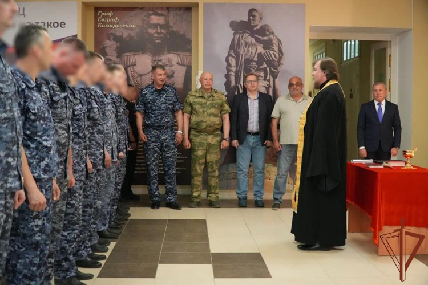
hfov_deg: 42.3
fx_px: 553
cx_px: 214
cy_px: 142
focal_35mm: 46
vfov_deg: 28.9
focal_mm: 31
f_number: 4
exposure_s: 1/160
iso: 4000
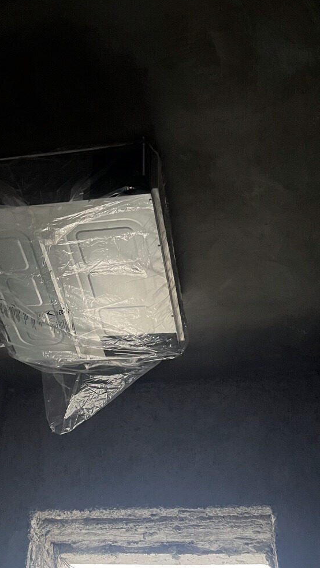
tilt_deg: +47.3
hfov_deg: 25.5
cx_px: 66
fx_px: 694
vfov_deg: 44.3
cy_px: 223
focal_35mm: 46
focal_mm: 5.7
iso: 640
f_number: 1.5
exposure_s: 1/39
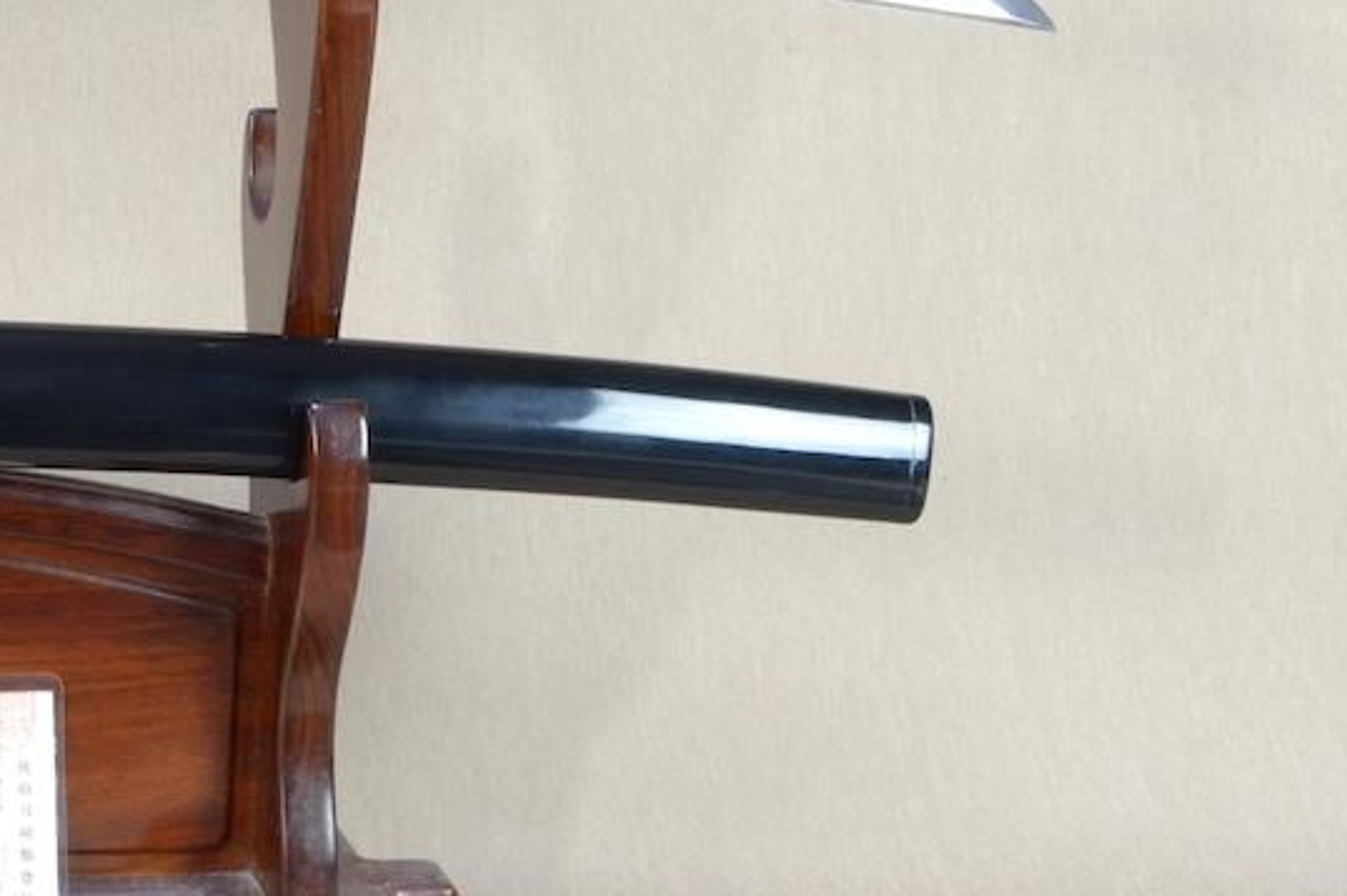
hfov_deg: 23.2
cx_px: -383
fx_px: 2917
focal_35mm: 78
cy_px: -1
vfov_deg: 17.1
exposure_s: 1/2
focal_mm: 20
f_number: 11
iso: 400
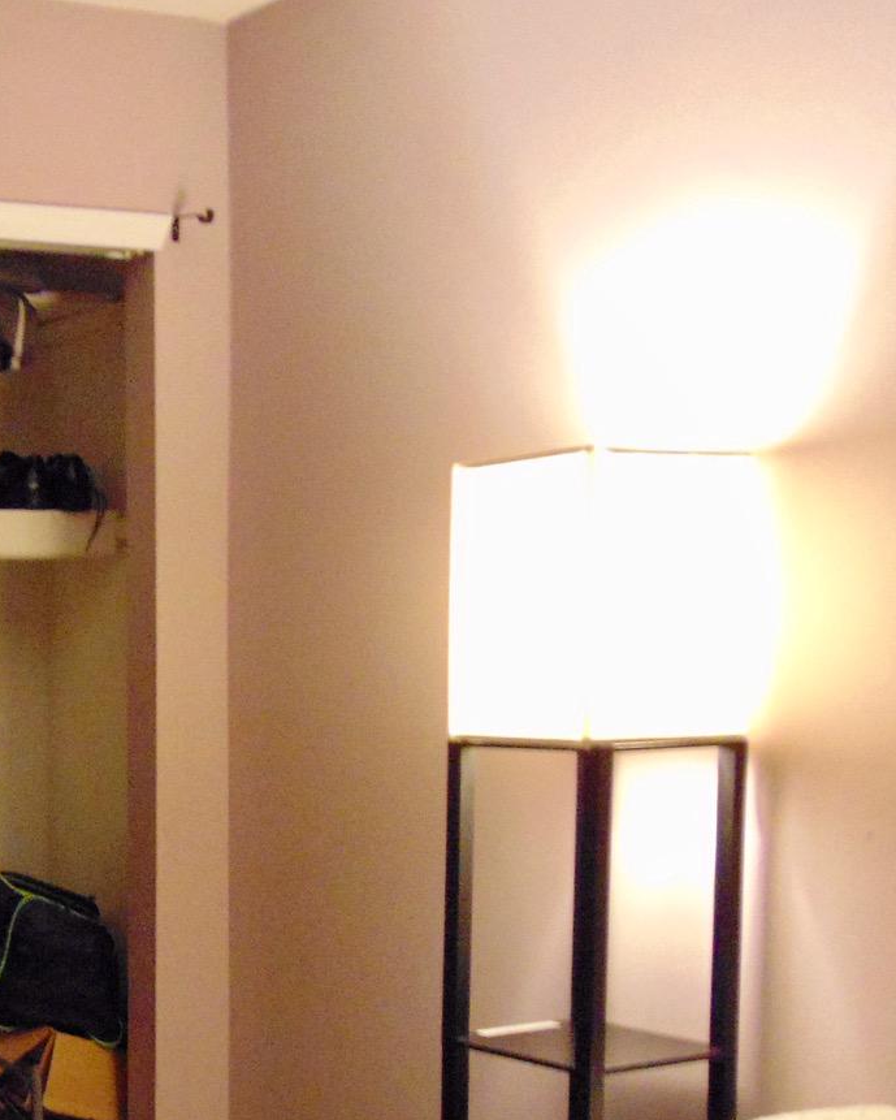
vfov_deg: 31.8
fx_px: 1922
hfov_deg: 24.1
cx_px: -155
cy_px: 852
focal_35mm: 58
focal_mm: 4.5
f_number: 3
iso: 500
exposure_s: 1/25
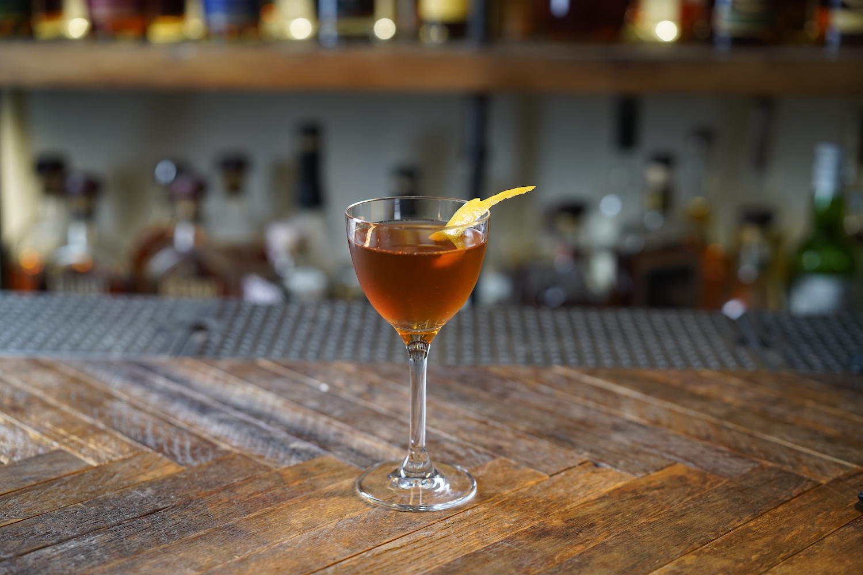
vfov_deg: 24.6
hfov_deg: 36.2
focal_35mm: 55
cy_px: 288
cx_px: 432
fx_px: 1318
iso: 640
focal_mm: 55
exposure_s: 1/320
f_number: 2.8
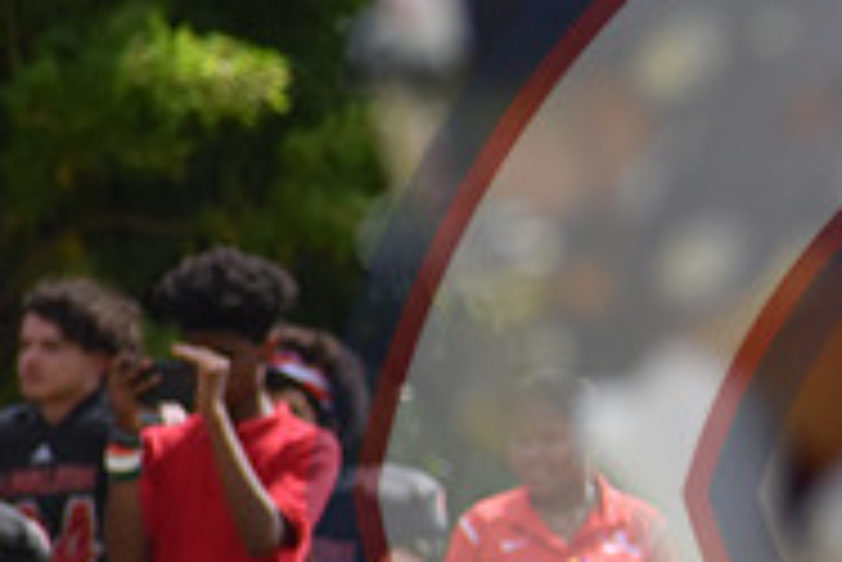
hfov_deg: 1.8
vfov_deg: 1.2
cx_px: 1297
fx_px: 27245
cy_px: 492
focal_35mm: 1164
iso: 400
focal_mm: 250
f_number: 6
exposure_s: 1/1600
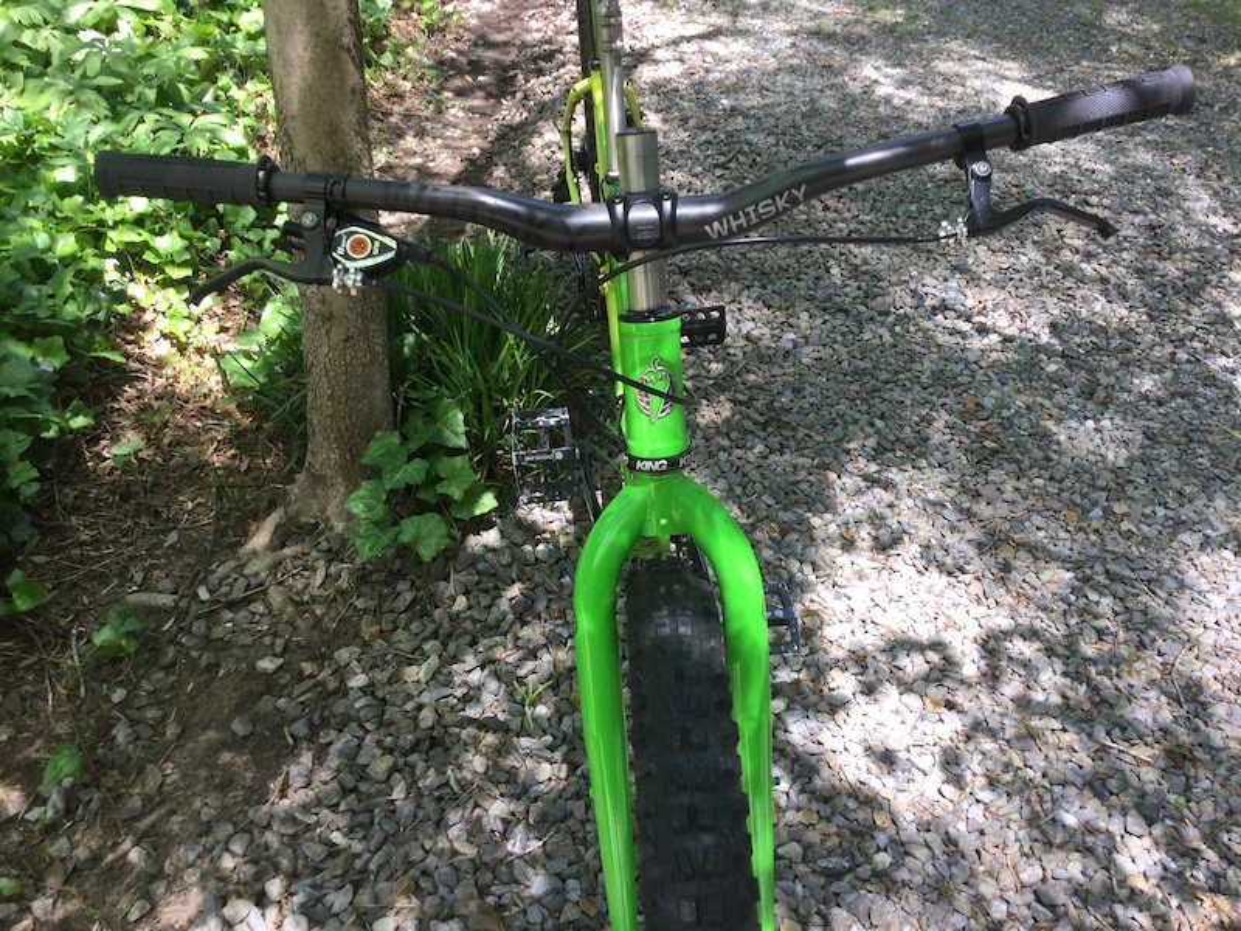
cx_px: 620
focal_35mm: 31
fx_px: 1111
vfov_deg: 45.4
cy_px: 466
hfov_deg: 58.4
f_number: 2.4
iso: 25
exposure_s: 1/60
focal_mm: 3.3
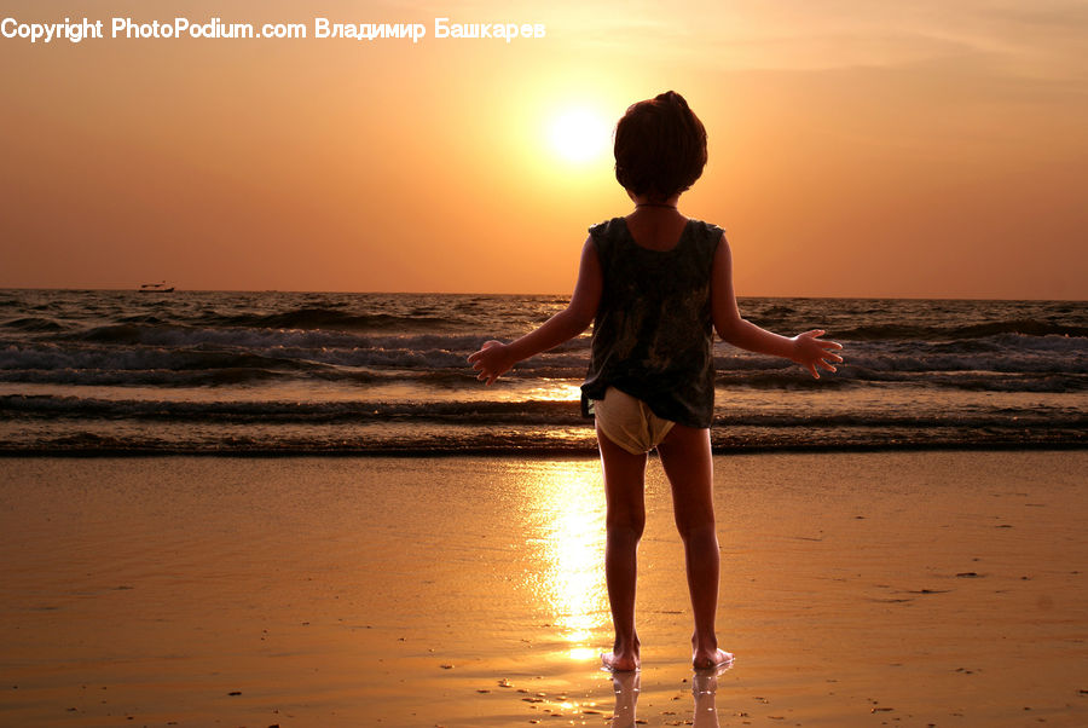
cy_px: 364
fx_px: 1815
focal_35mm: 60
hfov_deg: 33.4
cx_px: 544
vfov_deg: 22.7
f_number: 9
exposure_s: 1/250
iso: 100
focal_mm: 40
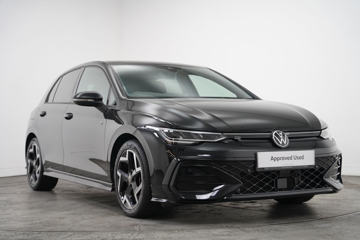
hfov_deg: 33.6
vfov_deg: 22.7
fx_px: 595
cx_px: 180
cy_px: 120
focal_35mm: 60
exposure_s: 1/160
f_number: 3.5
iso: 1600
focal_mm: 59.6
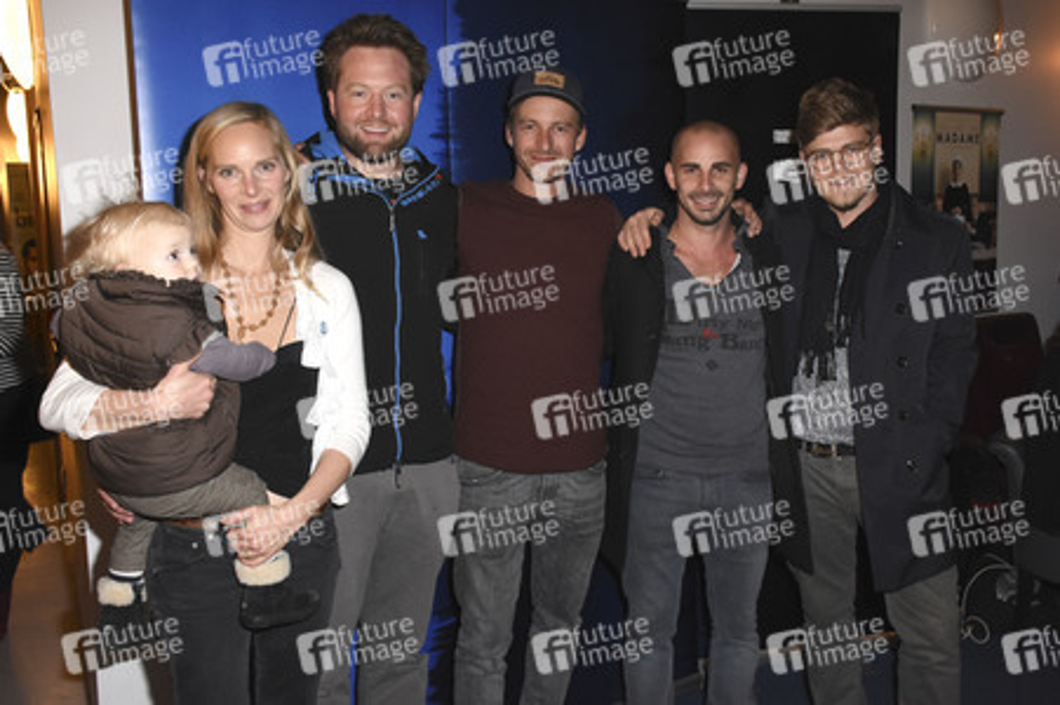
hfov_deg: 55.1
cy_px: 352
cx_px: 530
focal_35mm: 34
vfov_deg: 38.3
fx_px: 1015
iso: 1600
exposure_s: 1/60
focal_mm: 23
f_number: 6.3
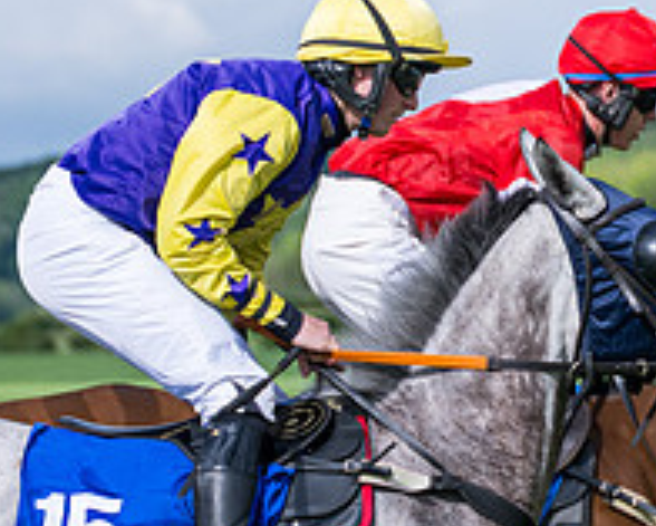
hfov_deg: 6.1
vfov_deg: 4.9
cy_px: 546
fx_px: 6158
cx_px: 272
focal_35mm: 317
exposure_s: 1/5000
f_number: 4
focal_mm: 98
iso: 400
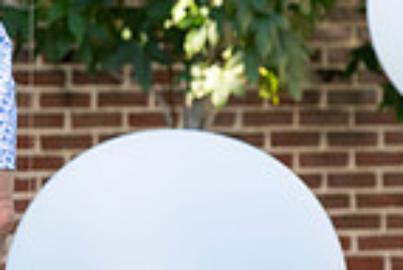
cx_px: -366
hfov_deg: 5.2
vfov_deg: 3.6
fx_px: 4364
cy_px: 162
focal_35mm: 389
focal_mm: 96
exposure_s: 1/200
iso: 400
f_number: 5.6
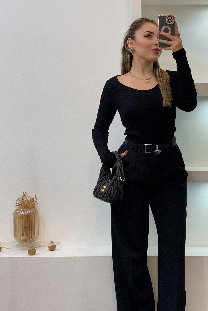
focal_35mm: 72
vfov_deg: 28.1
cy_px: 169
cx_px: 153
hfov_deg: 18.8
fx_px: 624
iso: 80
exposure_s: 1/100
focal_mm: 6
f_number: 2
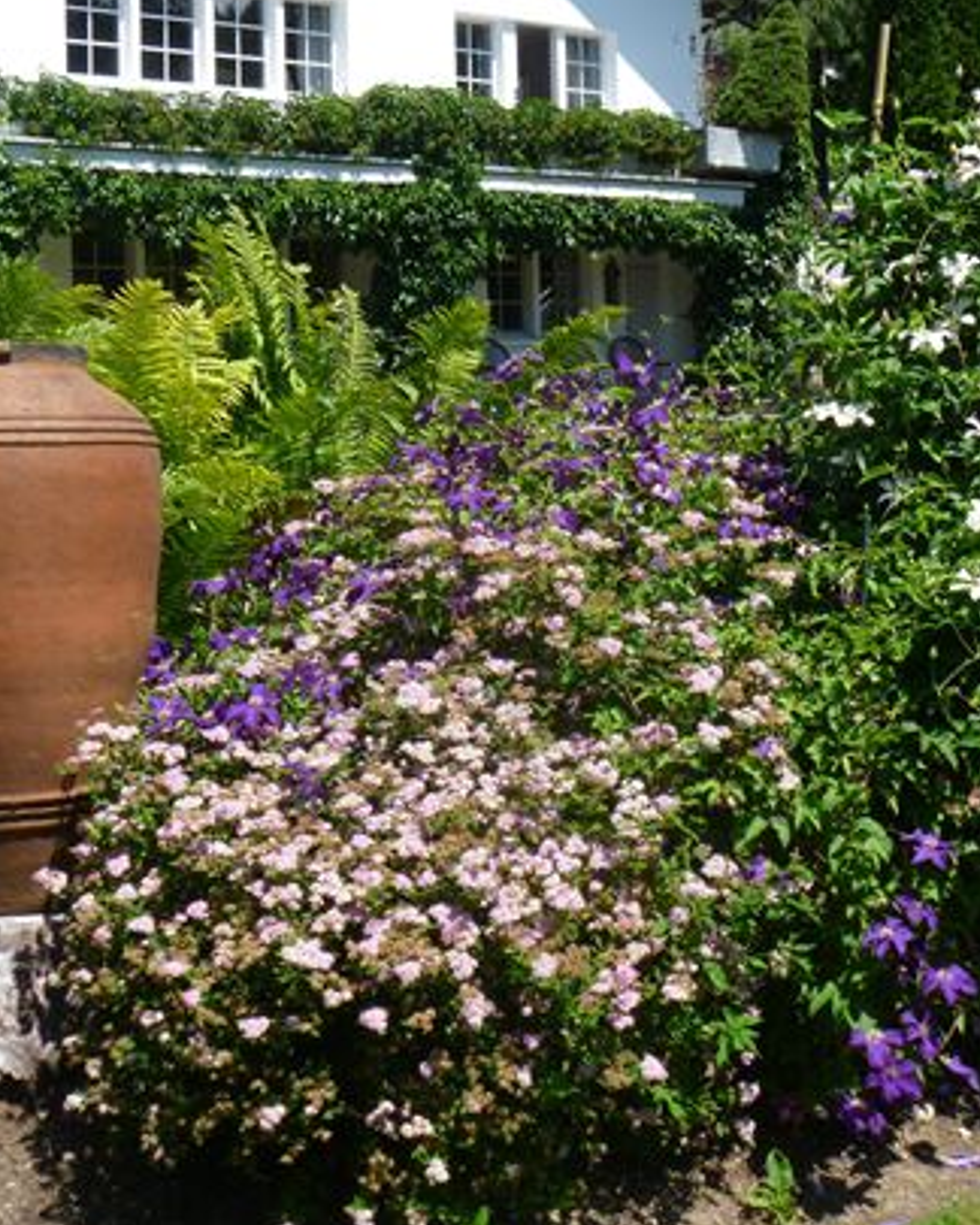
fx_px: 1958
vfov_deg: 34.2
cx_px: 572
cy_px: 339
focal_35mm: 54
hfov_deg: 28.1
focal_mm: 6.3
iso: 80
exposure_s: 1/200
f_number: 5.6
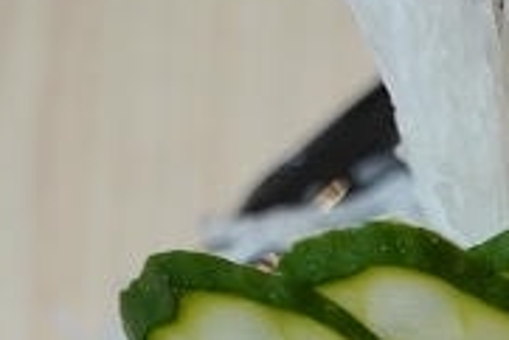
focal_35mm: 232
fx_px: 3283
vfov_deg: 5.5
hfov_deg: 8.5
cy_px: 1085
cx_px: 981
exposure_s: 1/60
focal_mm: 35
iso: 250
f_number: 4
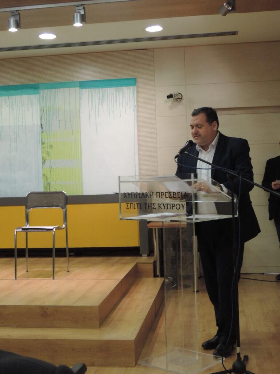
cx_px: 140
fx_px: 539
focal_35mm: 50
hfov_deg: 29.1
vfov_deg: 38.2
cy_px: 187
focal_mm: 8.9
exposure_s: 1/30
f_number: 3.6
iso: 400
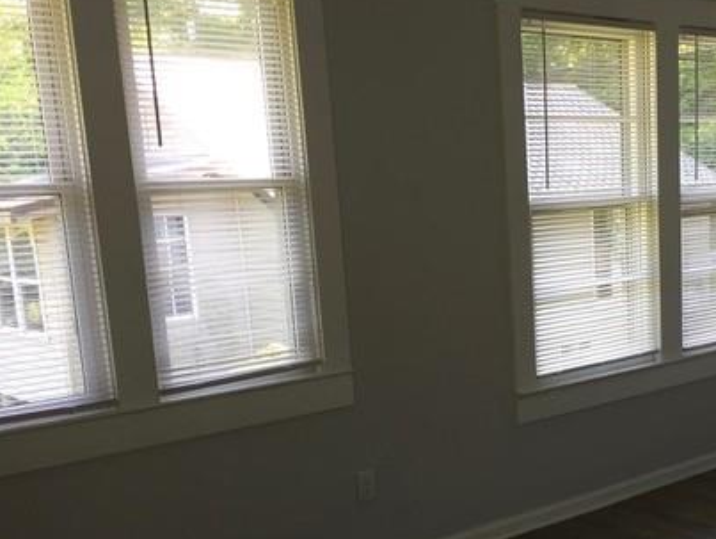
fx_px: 952
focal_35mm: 46
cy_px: 358
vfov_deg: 31.3
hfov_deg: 40.2
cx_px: 522
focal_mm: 4.15
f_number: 2.2
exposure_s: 1/40
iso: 32
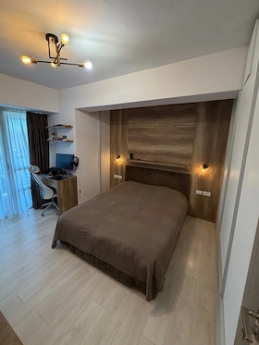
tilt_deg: -10.2
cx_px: 127
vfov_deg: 98.1
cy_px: 166
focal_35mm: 15
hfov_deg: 81.8
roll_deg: -1.1
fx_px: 150
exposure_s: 1/100
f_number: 2.2
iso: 160
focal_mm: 2.22
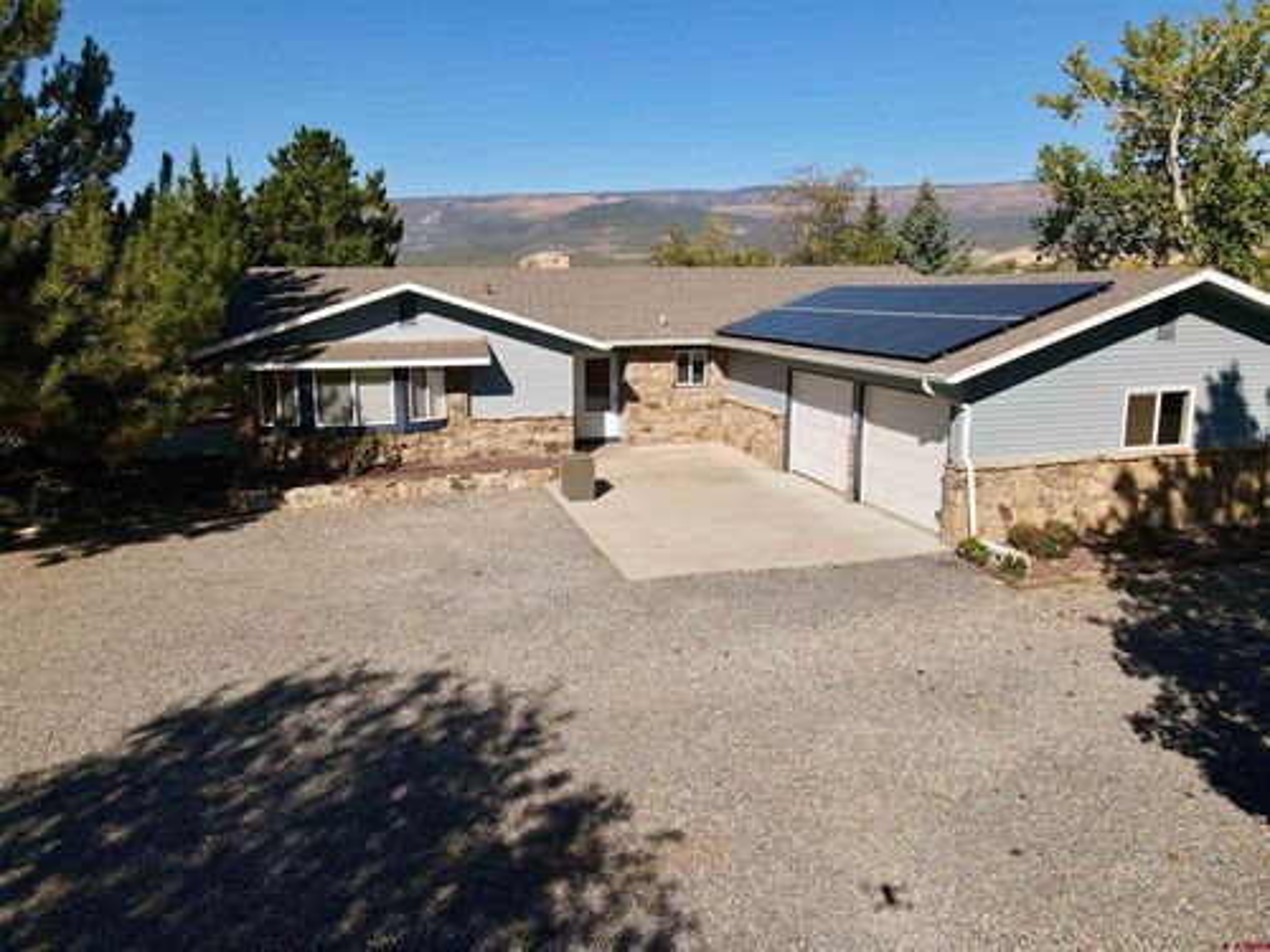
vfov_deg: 56.8
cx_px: 635
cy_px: 476
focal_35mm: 24
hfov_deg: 71.6
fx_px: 881
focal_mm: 4.5
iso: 100
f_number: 2.8
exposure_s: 1/60
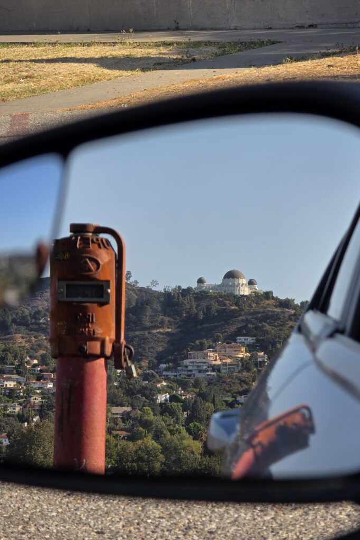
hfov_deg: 11.4
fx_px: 1801
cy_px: 270
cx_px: 203
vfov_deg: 17.1
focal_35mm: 120
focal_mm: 18.6
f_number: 3.4
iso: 64
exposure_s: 1/829
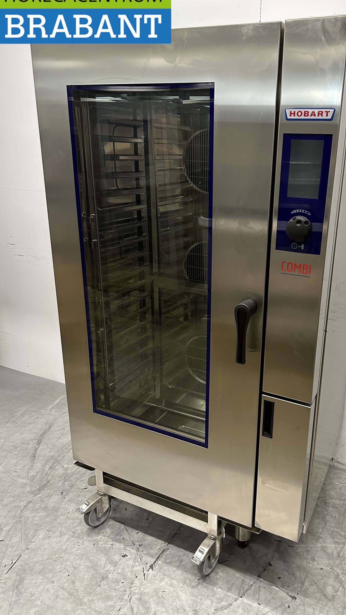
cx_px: 233
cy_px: 299
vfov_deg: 69.8
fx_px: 440
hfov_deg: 42.3
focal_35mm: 27
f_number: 1.78
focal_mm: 6.86
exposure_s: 1/50
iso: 320
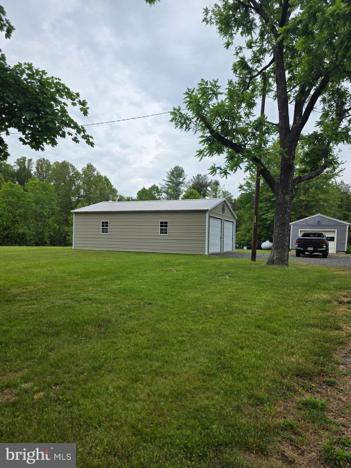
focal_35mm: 23
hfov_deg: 58.9
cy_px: 234
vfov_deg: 73.9
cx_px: 176
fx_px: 311
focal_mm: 6.3
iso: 80
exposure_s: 1/5017
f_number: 1.7
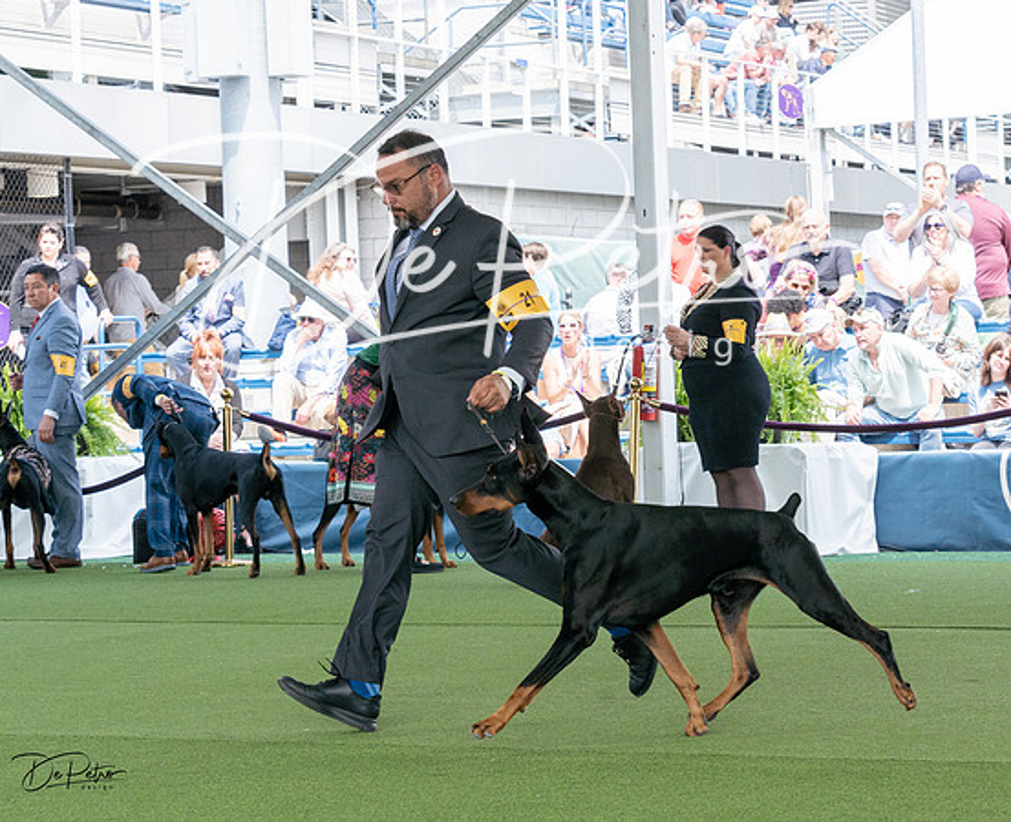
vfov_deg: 15.8
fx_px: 2955
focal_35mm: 98
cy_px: 441
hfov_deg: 19.4
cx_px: 594
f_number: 6.3
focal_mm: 70
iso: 800
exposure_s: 1/1000
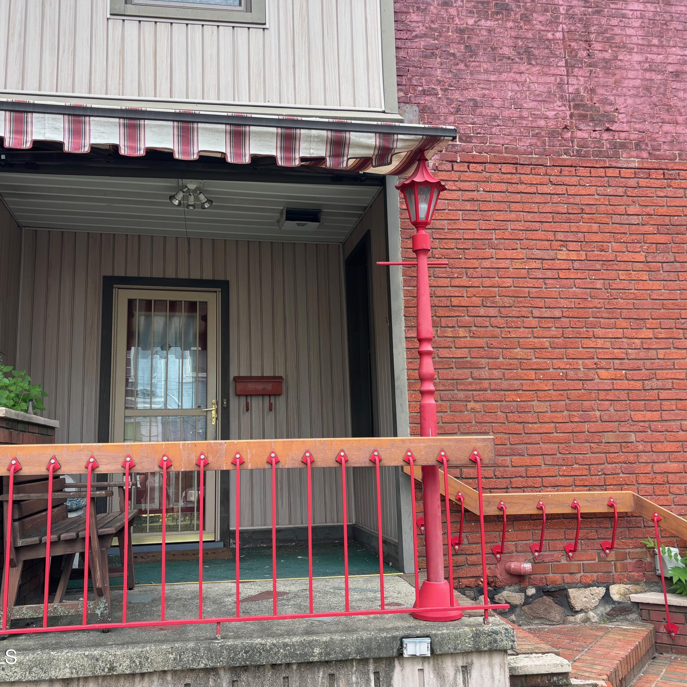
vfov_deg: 52.5
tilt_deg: +7.2
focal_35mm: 31
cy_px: 341
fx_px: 696
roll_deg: +1.7
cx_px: 318
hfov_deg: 52.5
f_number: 1.6
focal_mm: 5.96
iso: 50
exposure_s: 1/380
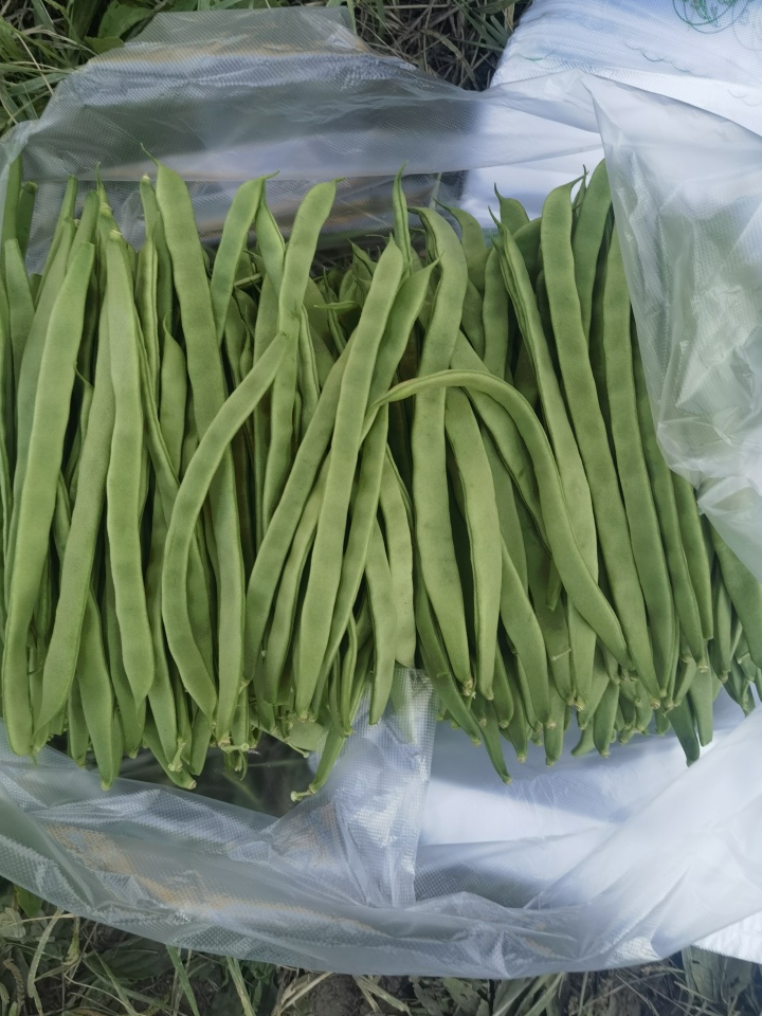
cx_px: 394
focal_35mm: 30
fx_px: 881
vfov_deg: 59.9
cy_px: 461
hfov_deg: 46.8
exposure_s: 1/123
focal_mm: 6.67
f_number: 1.9
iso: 50
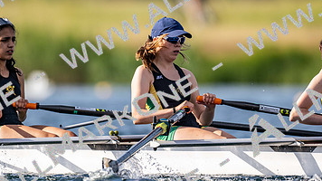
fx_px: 8740
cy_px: 71
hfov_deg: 2.1
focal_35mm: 1024
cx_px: 171
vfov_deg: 1.2
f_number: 4
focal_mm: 600
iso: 280
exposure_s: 1/2500
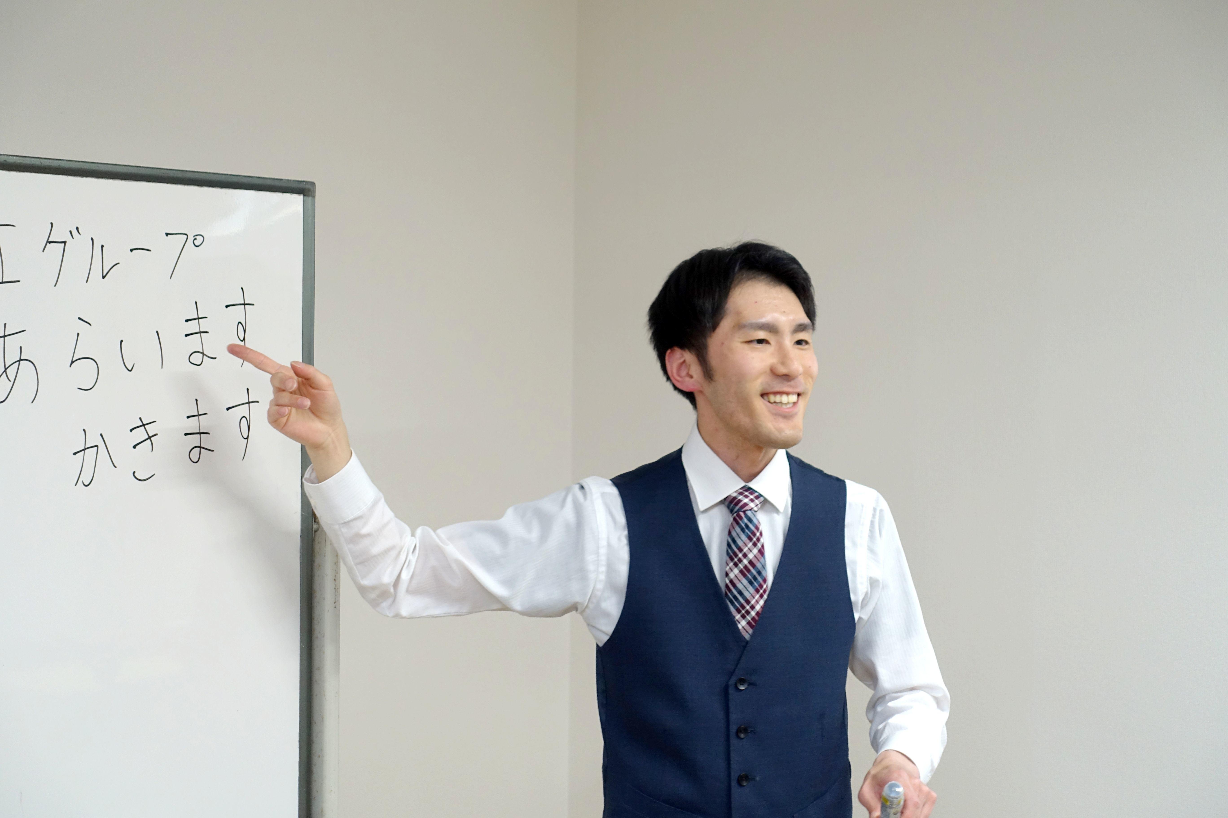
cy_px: 409
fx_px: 1910
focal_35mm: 56
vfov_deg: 24.2
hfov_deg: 35.6
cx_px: 614
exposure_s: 1/60
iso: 500
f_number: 2.8
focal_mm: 20.6
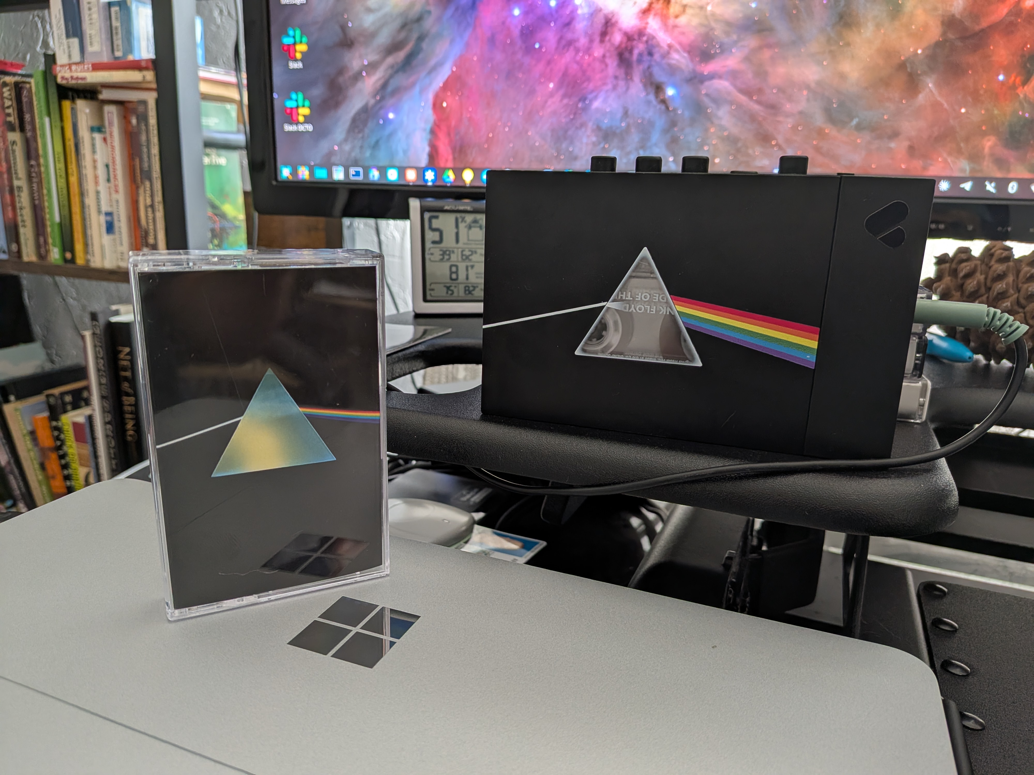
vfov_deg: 56.8
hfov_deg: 71.6
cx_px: 517
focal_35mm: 24
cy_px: 388
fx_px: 717
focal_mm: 4.53
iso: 83
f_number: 1.7
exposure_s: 1/24
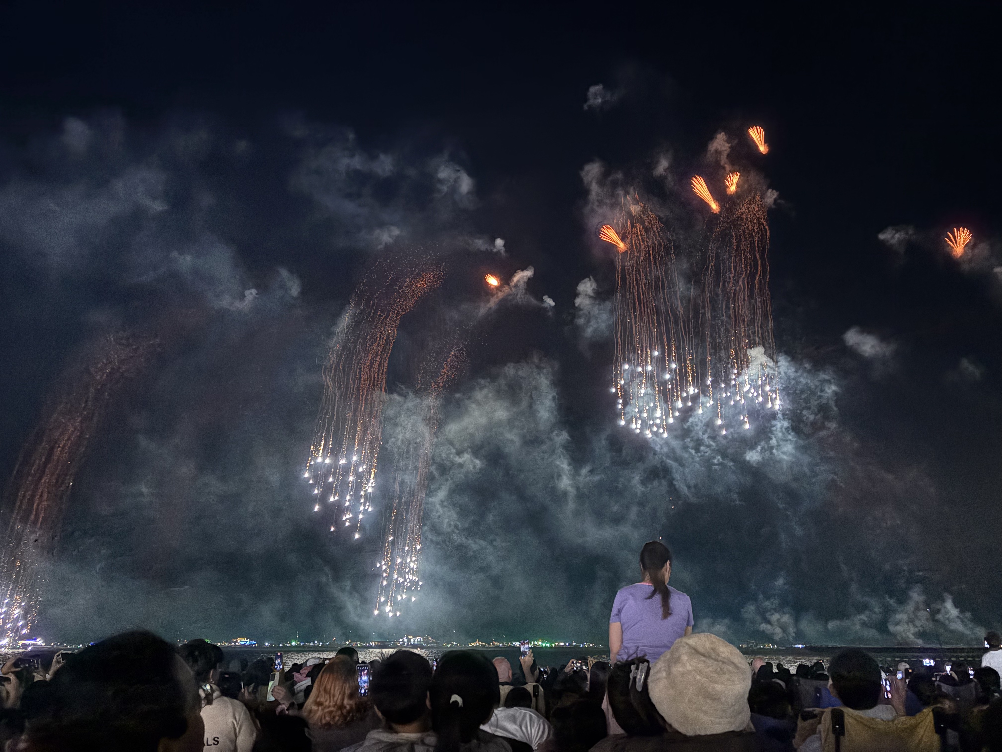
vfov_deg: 53.1
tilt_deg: +20.2
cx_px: 501
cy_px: 376
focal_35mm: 26
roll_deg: +0.5
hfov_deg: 67.3
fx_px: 753
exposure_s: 1/18
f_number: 1.6
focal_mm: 5.96
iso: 1250
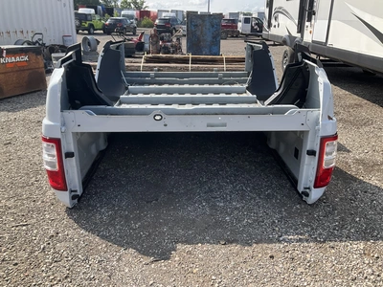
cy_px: 144
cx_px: 192
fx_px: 321
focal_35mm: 29
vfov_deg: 48.2
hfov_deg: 61.7
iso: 25
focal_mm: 3
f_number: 1.8
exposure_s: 1/869
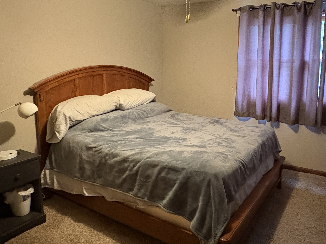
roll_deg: -1.4
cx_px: 211
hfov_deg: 64.0
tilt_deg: -7.9
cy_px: 98
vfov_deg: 51.0
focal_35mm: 27
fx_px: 254
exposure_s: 1/30
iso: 800
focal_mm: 2.22
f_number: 2.2
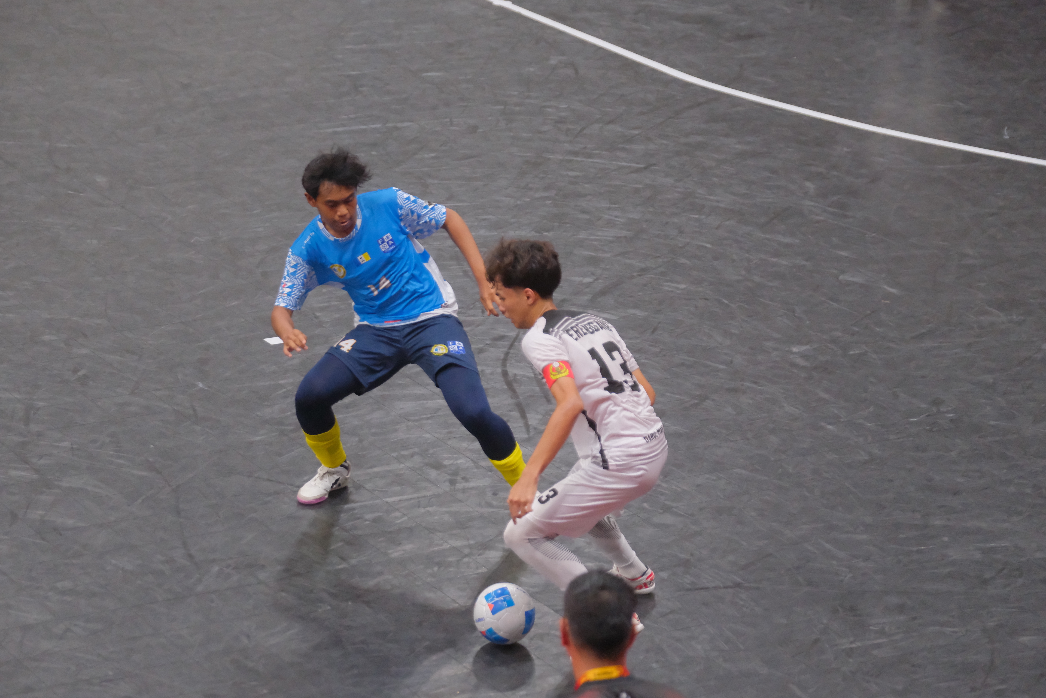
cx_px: 523
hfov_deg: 11.5
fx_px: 5201
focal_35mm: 179
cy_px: 349
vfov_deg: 7.7
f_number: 2.8
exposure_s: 1/1000
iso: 6400
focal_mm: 119.2
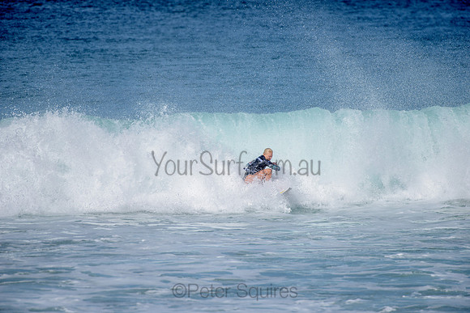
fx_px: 6529
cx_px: 235
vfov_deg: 2.8
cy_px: 156
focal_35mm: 500
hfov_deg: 4.1
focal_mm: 500
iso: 250
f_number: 6.3
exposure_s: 1/2500
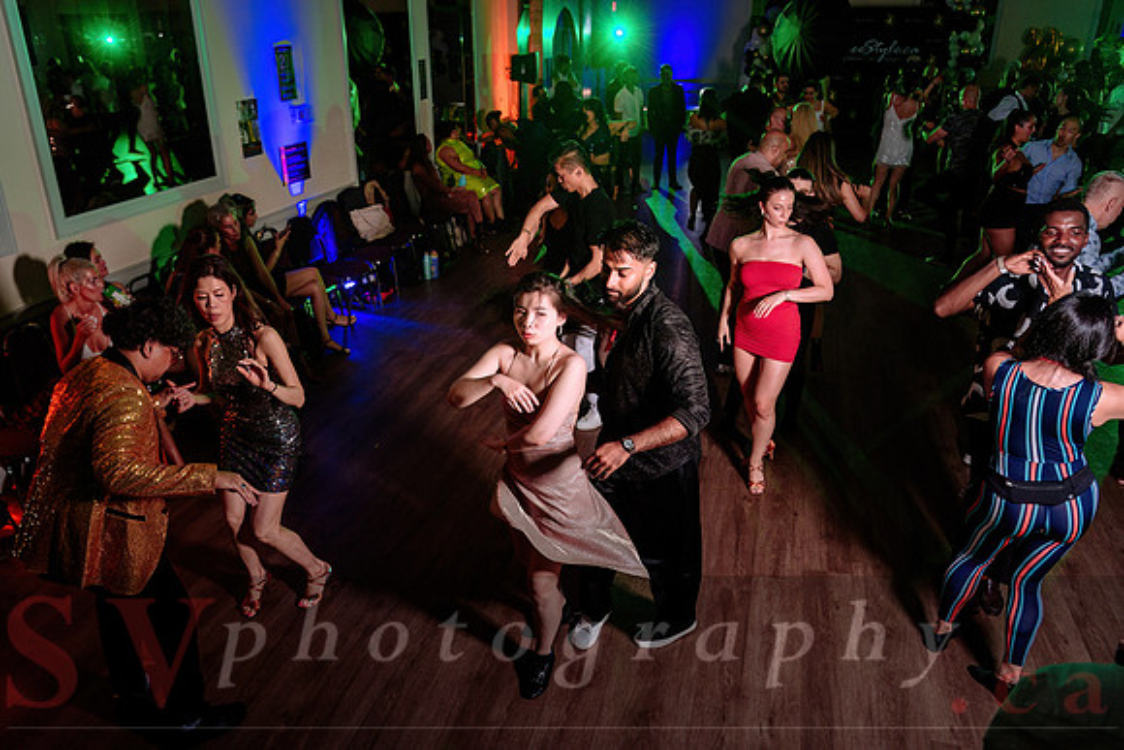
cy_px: 401
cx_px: 541
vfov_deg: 45.2
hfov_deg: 63.9
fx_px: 901
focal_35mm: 29
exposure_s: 1/100
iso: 800
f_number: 3.2
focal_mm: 27
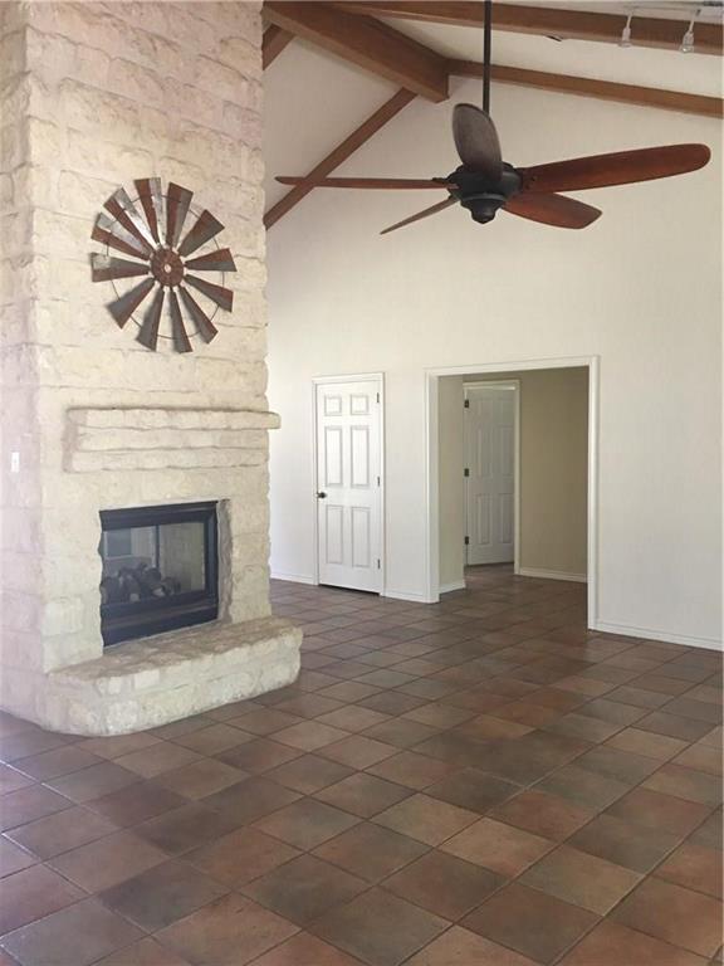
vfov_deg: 61.7
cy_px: 483
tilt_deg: -2.8
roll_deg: +0.1
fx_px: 809
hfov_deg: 48.2
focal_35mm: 29
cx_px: 362
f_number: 2.2
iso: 100
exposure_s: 1/15
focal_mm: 4.15
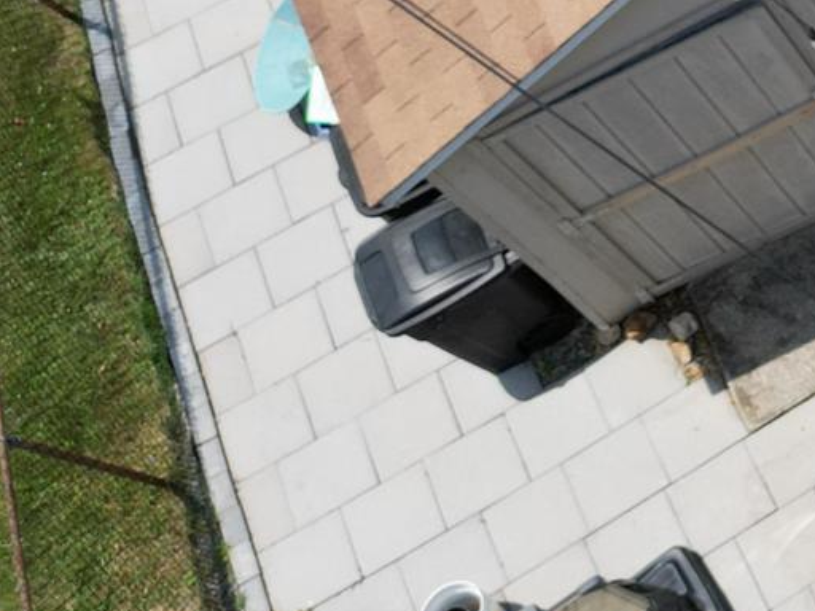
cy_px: -256
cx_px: 1627
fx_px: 2260
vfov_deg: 14.5
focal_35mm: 96
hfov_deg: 16.0
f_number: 1.7
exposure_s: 1/3200
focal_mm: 6.72
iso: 120
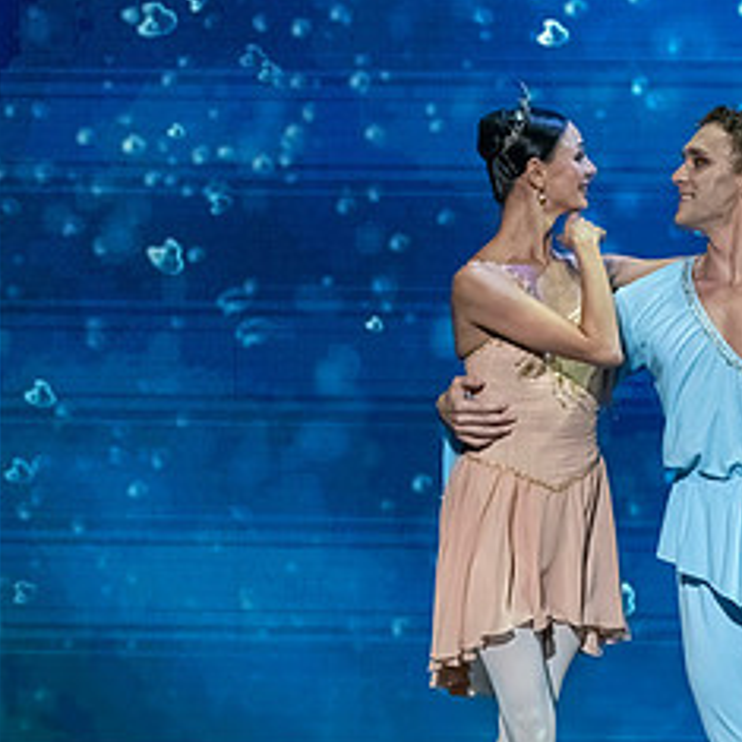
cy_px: 419
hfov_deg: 1.9
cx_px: 576
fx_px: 22626
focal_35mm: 933
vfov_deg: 1.9
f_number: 5.6
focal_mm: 364
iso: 6400
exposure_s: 1/400
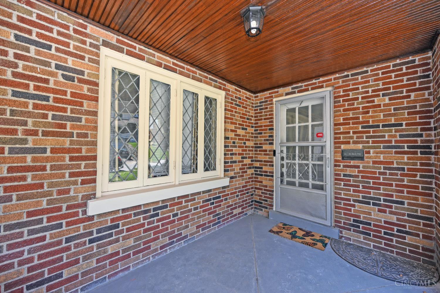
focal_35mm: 14
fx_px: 171
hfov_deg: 104.3
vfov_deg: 81.2
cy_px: 146
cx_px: 220
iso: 200
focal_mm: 14
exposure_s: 1/100
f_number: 5
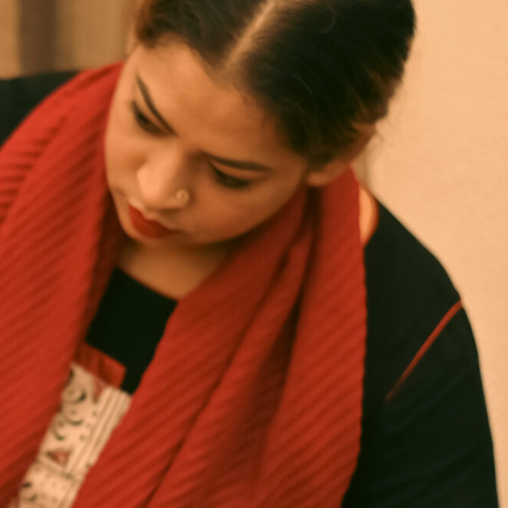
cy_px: 366
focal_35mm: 165
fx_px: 2740
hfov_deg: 10.5
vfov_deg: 10.6
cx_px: -45
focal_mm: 50
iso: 1250
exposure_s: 1/250
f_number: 1.8
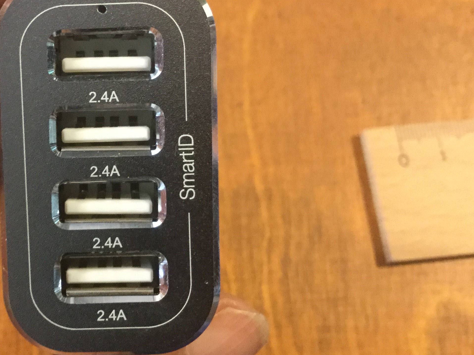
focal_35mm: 53
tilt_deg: -73.1
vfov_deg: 27.5
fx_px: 726
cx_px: 91
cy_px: 143
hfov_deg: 35.0
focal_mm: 3.3
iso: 250
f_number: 2.4
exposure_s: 1/17
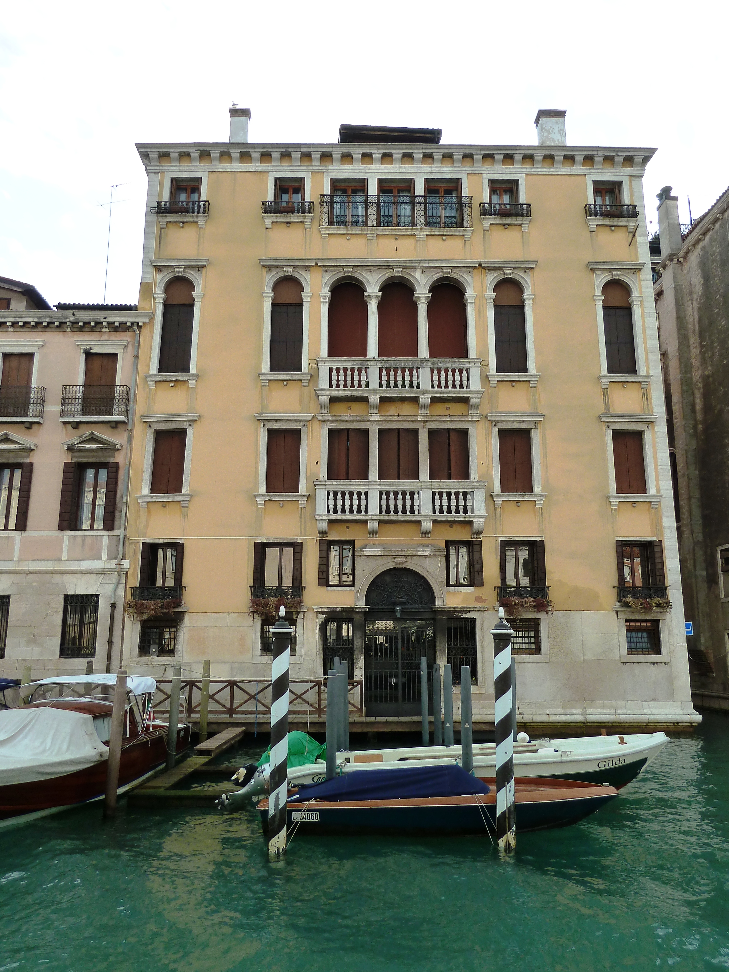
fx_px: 702
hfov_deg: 54.9
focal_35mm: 25
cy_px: 486
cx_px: 364
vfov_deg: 69.4
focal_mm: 4.1
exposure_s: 1/400
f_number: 4
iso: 125
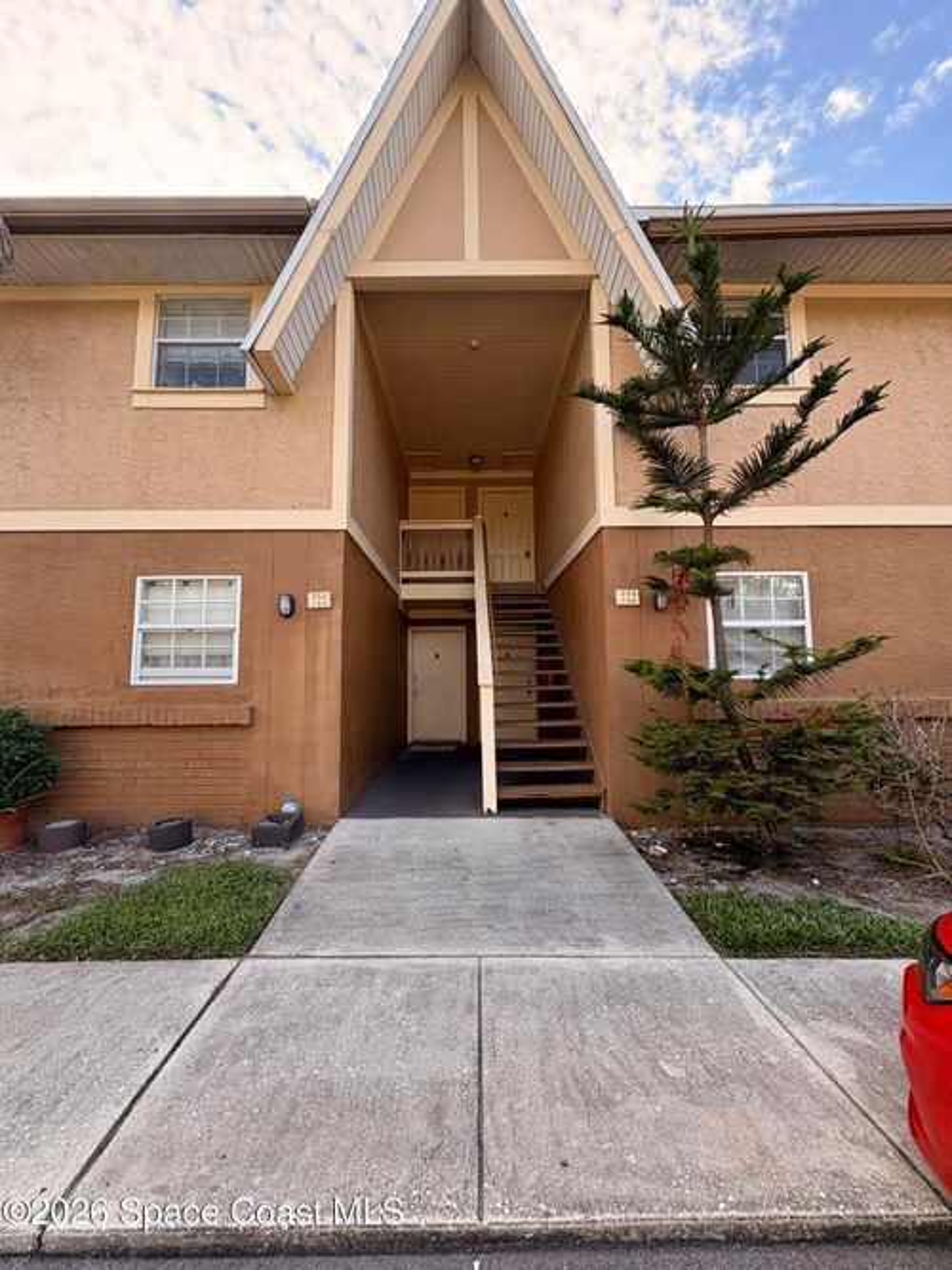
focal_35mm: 14
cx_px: 476
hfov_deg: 85.7
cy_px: 635
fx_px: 514
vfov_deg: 102.1
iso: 50
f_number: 2.2
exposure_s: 1/99
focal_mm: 2.22
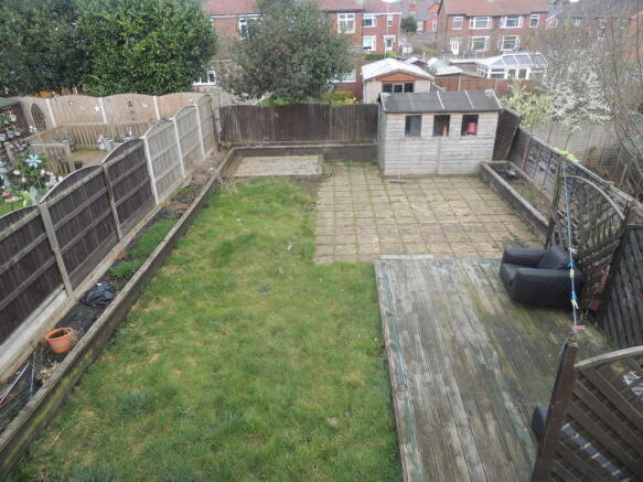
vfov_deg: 56.8
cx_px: 322
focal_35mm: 24
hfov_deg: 71.6
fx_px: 446
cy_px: 241
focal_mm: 4.3
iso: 100
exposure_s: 1/200
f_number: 3
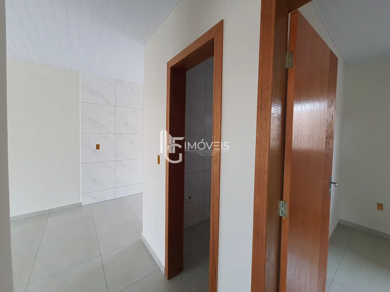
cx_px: 195
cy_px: 146
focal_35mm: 13
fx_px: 146
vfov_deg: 89.9
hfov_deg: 106.2
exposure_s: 1/60
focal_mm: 1.74
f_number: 2.2
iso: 320
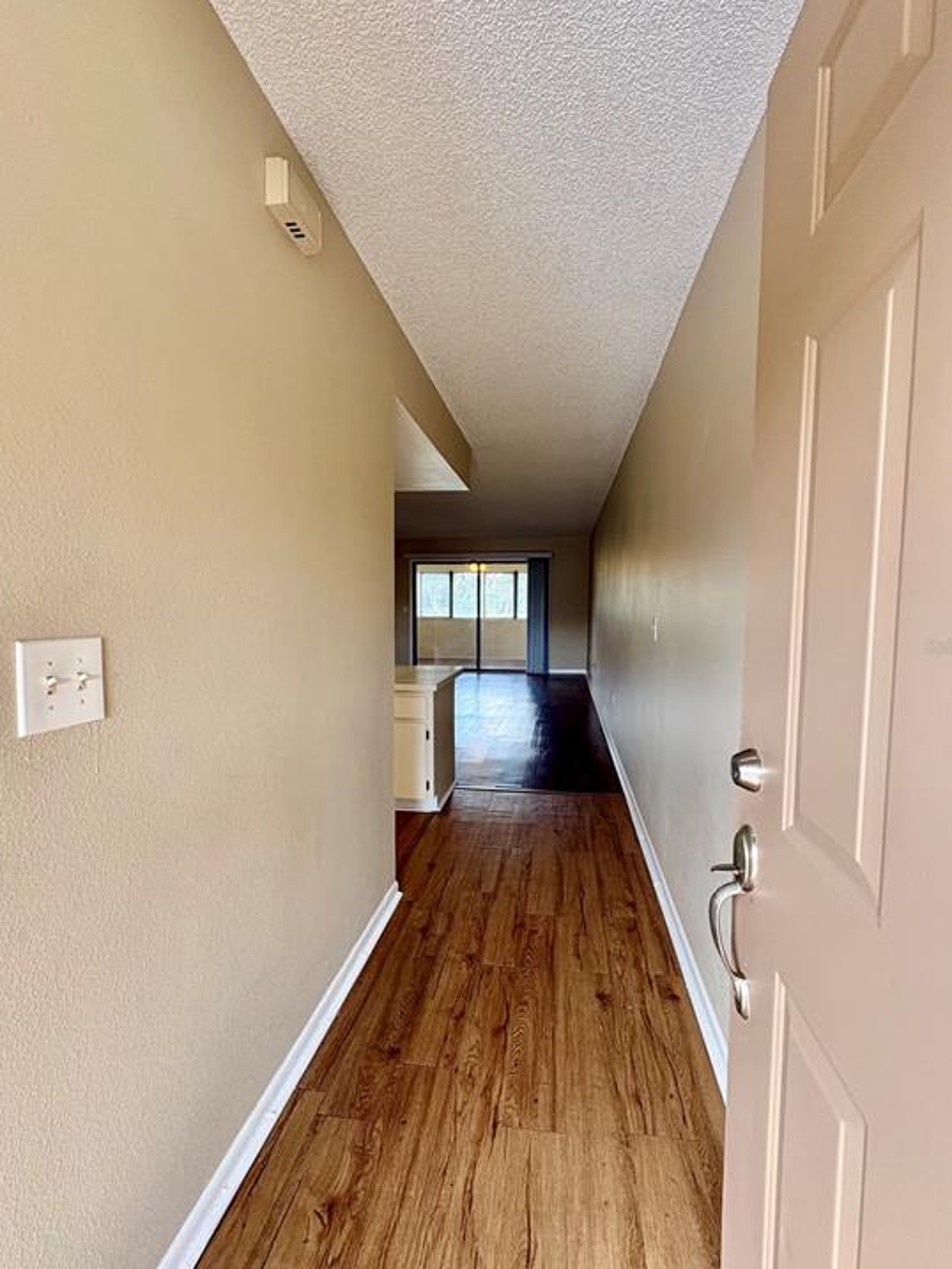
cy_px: 646
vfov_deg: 98.2
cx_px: 495
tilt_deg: -3.5
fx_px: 550
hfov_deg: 81.7
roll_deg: -1.1
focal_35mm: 15
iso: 160
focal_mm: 2.22
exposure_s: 1/99
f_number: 2.2
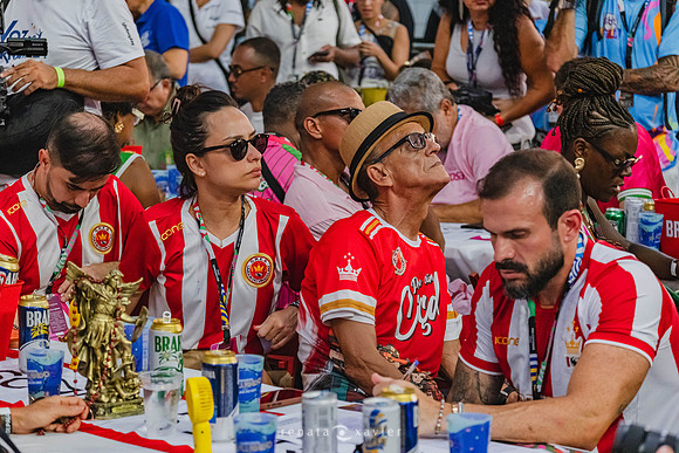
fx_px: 1905
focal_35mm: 101
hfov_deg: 20.2
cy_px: 226
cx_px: 340
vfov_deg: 13.6
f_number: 3.6
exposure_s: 1/500
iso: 2000
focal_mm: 67.1
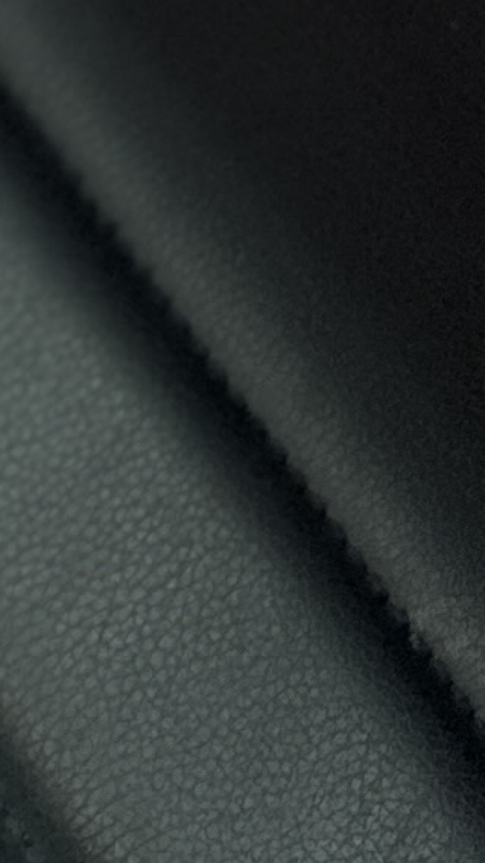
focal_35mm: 186
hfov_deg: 6.3
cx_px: 1028
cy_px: -2120
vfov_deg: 8.5
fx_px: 4252
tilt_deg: -39.8
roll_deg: +11.7
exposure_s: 1/120
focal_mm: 6.86
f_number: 1.78
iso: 125
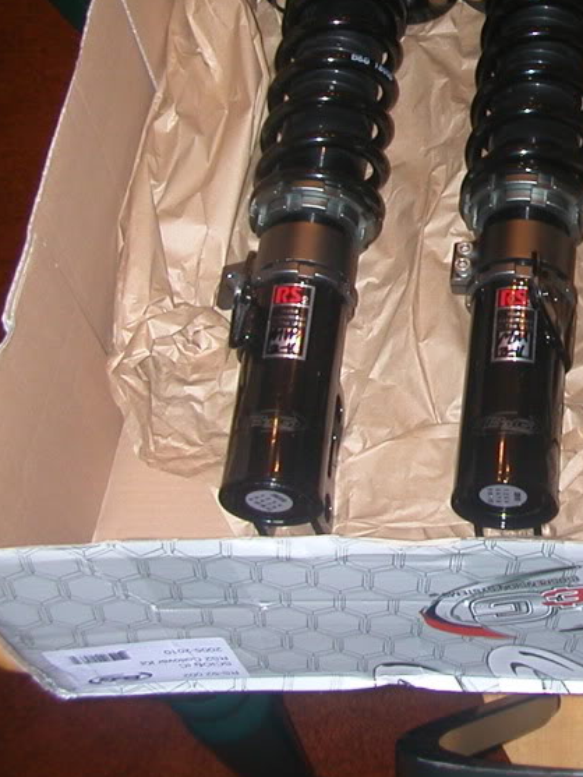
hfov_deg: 20.2
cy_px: 248
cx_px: 707
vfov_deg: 28.3
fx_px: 1526
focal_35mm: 68
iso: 100
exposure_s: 1/60
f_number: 2.7
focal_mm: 5.6
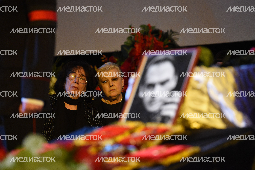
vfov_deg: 6.9
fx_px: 1416
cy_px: 85
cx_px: 128
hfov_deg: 10.3
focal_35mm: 200
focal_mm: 200
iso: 6400
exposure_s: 1/160
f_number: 3.2
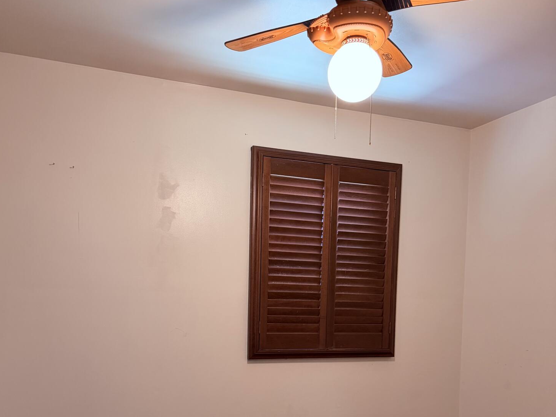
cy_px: 330
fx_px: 530
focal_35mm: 33
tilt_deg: -1.8
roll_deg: -2.1
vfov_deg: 41.2
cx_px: 270
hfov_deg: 55.3
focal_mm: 6.76
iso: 400
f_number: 1.78
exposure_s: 1/60
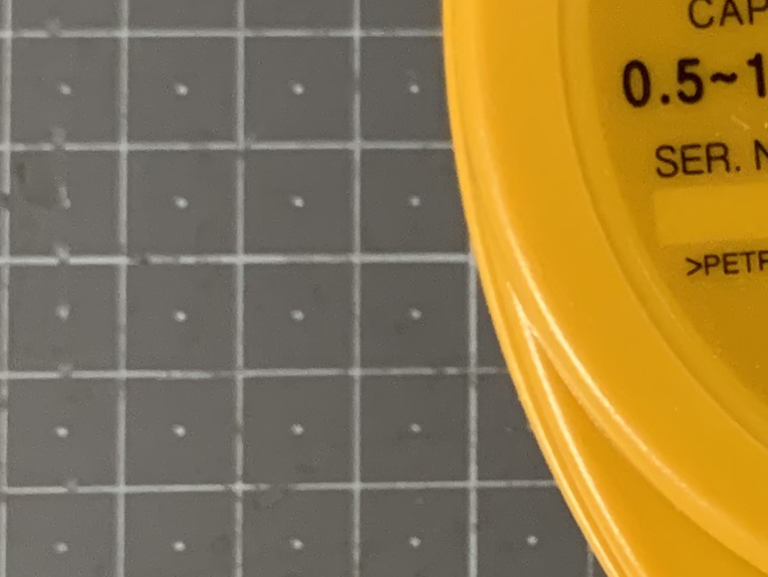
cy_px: 511
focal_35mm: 137
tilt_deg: -85.2
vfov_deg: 10.8
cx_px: 1138
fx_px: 3040
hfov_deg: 13.6
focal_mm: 4.25
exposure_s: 1/40
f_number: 1.8
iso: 320
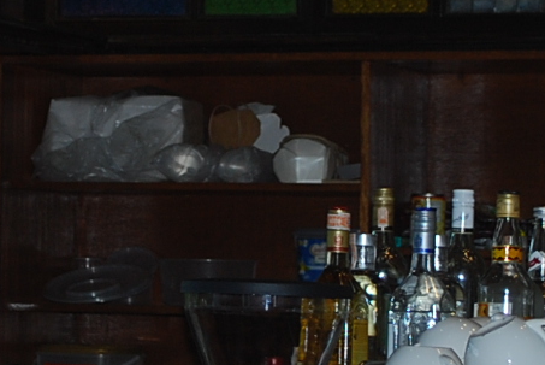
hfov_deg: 10.0
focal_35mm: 205
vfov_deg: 6.7
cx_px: 207
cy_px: 101
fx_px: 3106
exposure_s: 1/60
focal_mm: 32
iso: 200
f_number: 4.8
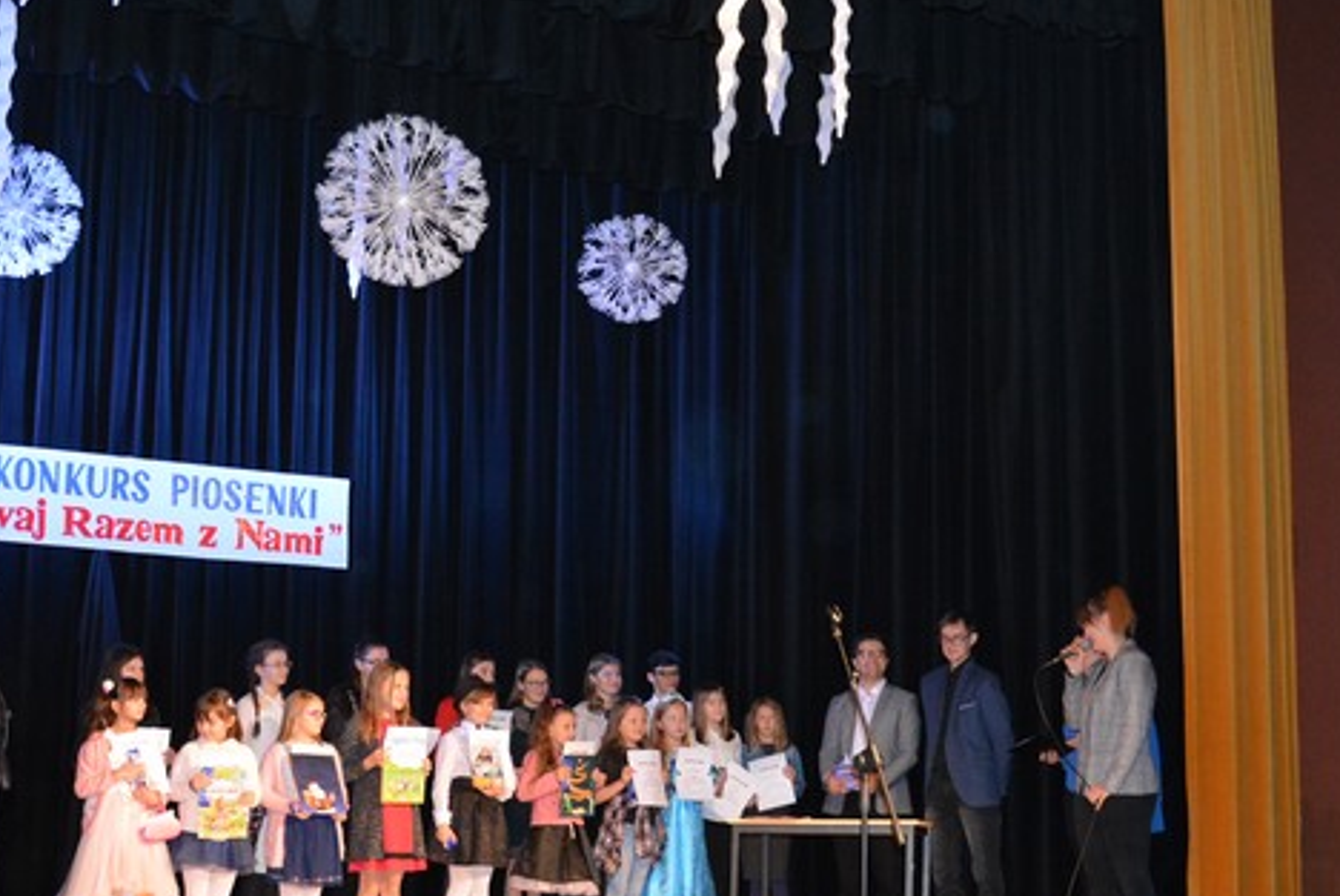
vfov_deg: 25.0
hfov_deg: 36.9
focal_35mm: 54
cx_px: 601
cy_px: 605
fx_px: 2006
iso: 3200
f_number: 3.8
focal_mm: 21
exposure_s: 1/60
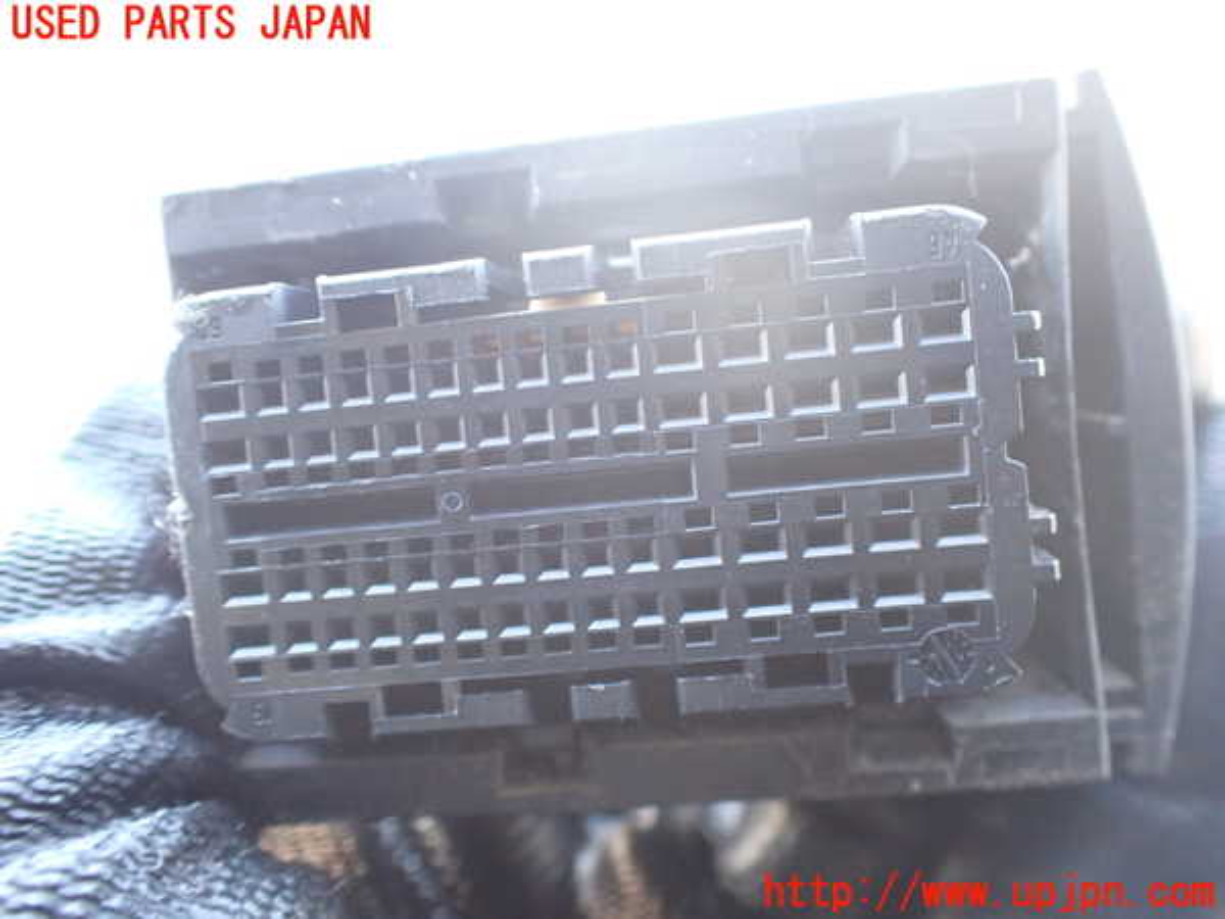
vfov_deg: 46.8
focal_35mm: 30
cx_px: 612
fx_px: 1062
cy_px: 460
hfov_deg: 60.0
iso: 800
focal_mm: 5.4
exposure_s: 1/125
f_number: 2.3
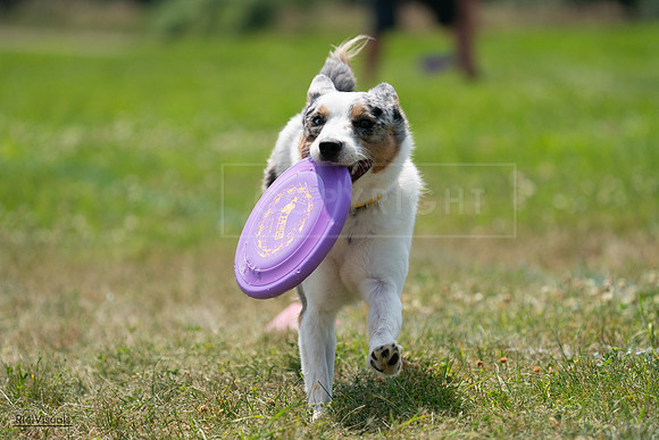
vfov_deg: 4.8
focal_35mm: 286
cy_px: 220
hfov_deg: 7.2
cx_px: 330
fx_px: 5236
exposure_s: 1/4000
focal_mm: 286
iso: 800
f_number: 5.6
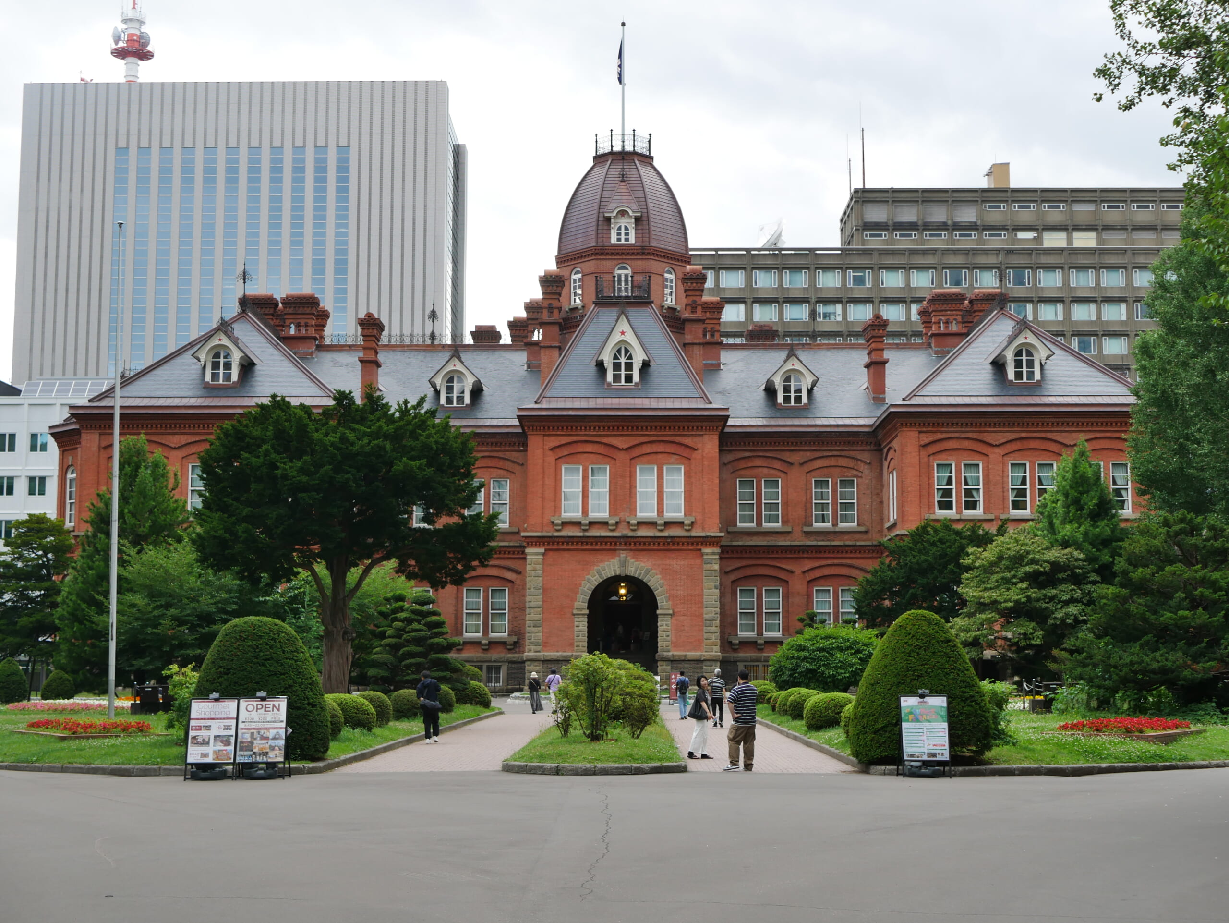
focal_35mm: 50
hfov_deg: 38.2
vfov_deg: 29.1
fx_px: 1776
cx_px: 614
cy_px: 462
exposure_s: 1/500
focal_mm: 25
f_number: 3.5
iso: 200
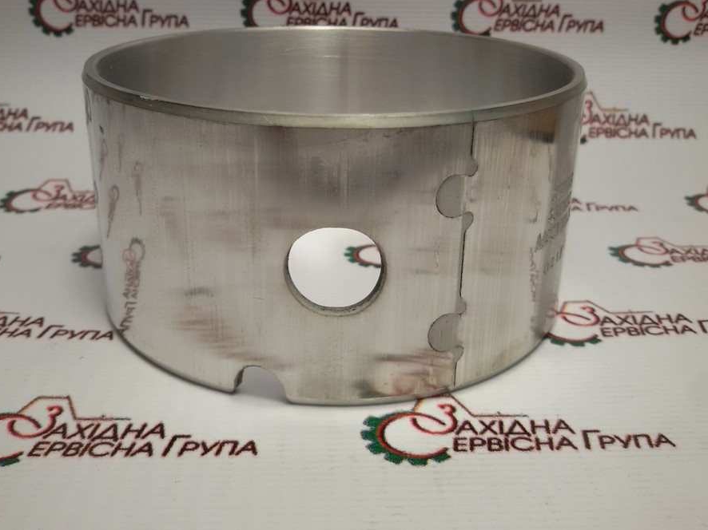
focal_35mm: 35
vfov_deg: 40.6
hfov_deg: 52.6
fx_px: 716
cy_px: 234
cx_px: 328
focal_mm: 2.93
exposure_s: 1/105
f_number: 2.4
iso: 40
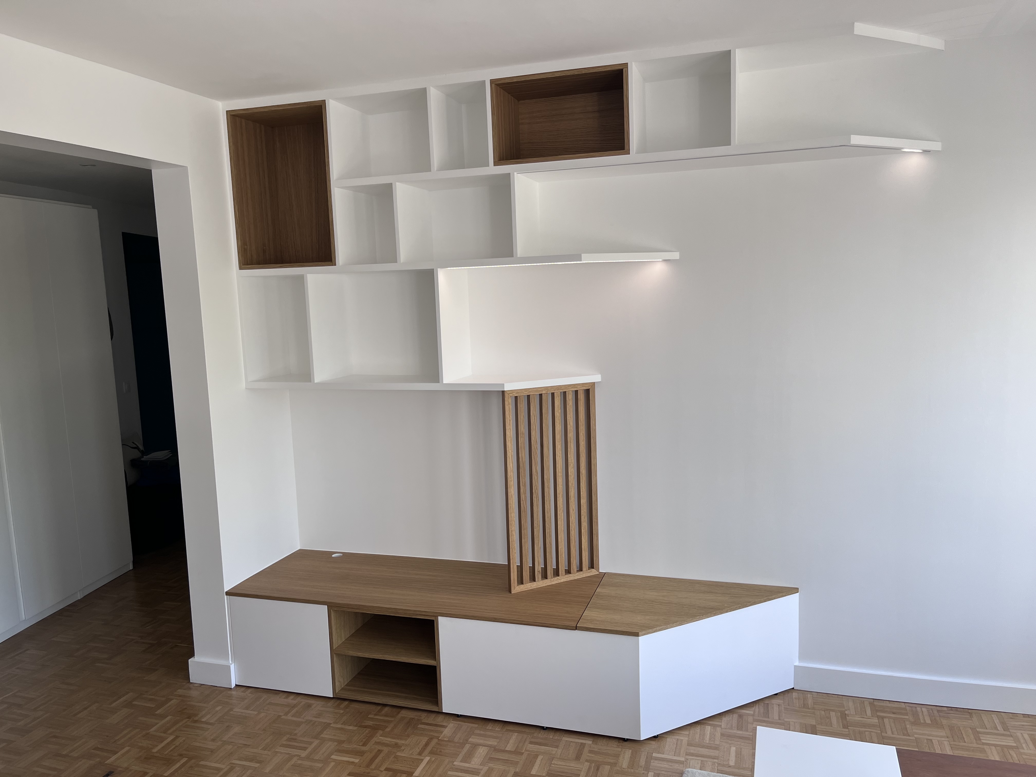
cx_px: 518
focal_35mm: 26
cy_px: 388
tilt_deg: -8.3
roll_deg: +0.3
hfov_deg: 67.3
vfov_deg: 53.1
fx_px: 778
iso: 40
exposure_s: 1/198
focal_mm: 5.1
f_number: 1.6
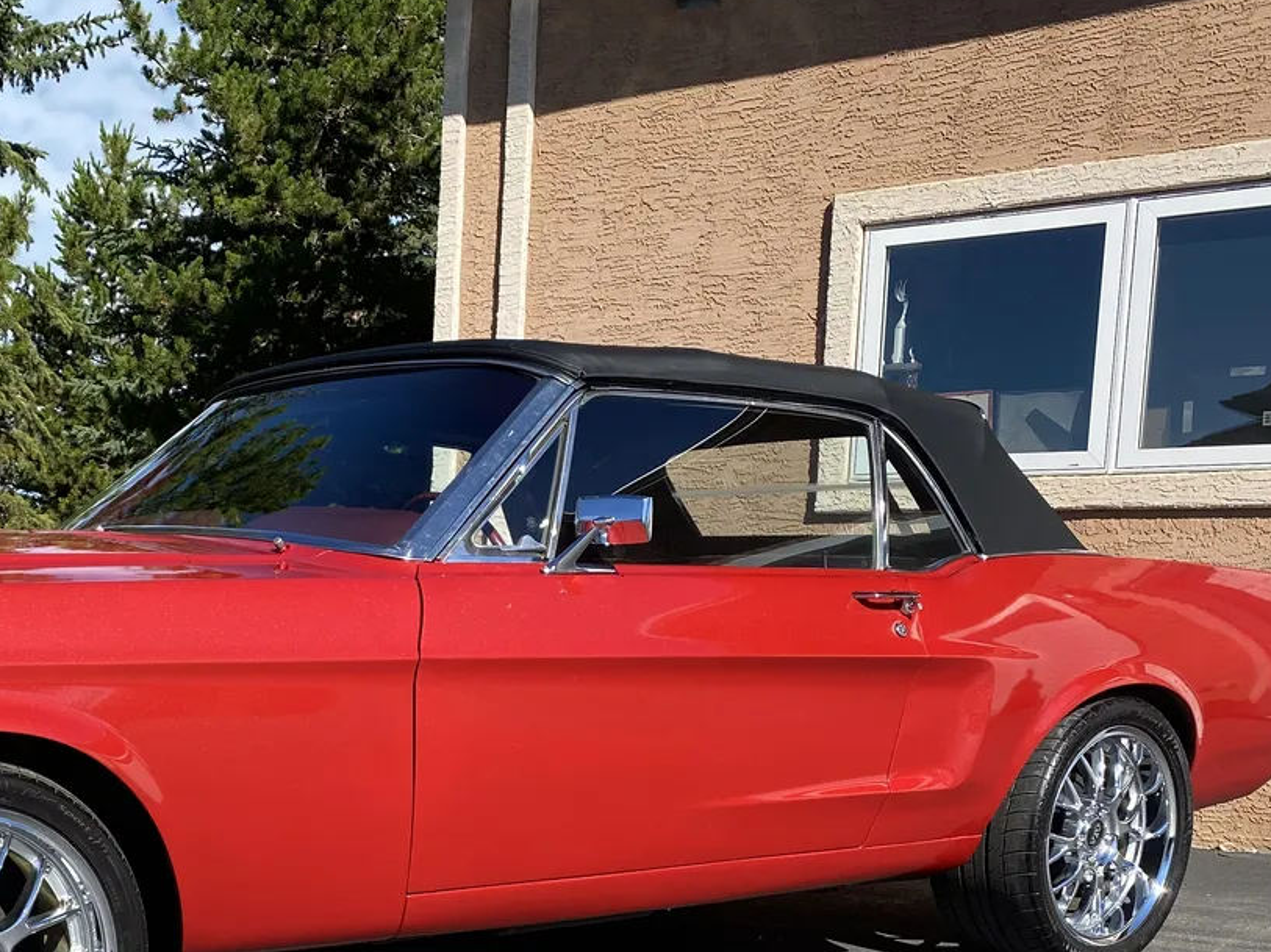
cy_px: 857
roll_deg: -1.1
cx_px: 295
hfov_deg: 38.5
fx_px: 1762
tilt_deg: -7.1
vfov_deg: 29.0
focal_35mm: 48
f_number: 1.8
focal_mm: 4.25
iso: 32
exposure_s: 1/1585
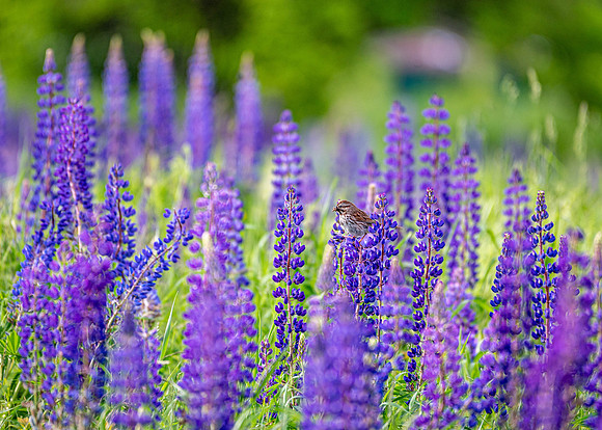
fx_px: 10820
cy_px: 171
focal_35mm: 633
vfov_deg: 2.3
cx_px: 317
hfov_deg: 3.2
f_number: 5.6
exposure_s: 1/400
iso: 500
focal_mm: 500
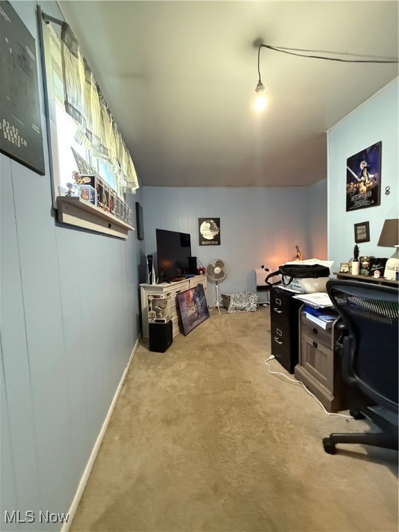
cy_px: 266
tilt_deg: -2.5
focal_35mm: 14
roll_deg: +1.4
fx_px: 215
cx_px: 200
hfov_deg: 85.7
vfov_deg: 102.1
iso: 1000
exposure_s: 1/60
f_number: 2.2
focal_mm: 2.22
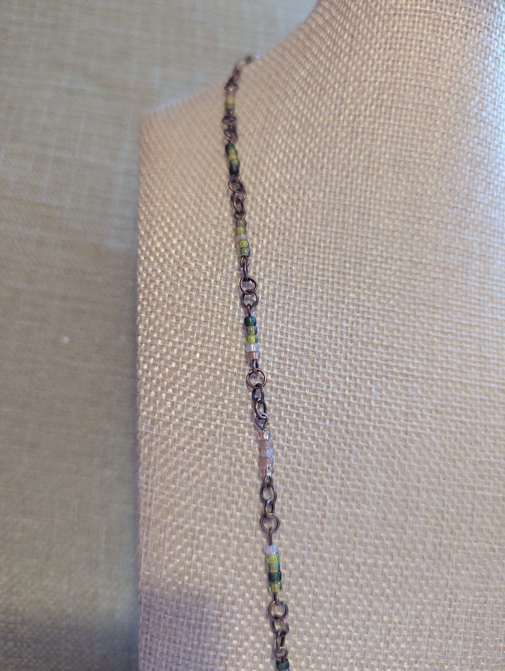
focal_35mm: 24
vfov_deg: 71.5
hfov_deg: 56.9
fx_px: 466
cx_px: 252
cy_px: 336
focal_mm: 6.81
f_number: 1.85
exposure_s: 1/120
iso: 827
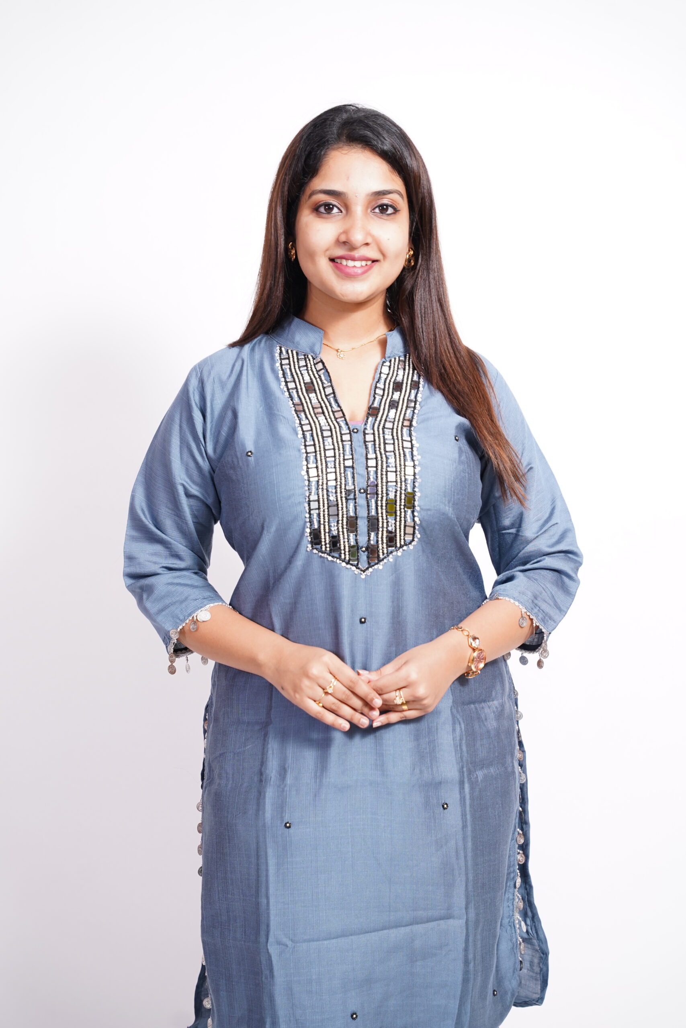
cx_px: 343
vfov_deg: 31.2
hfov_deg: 21.1
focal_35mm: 64
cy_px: 514
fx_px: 1843
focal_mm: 64.5
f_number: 4
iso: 640
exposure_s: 1/50
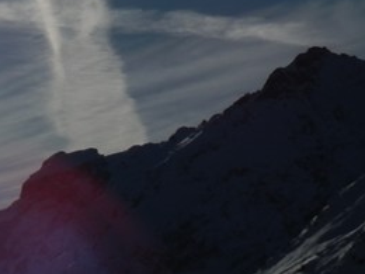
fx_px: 2278
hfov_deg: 9.0
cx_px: -81
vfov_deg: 6.9
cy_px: 188
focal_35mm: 216
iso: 80
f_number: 12.4
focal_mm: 11.9
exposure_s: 1/1000
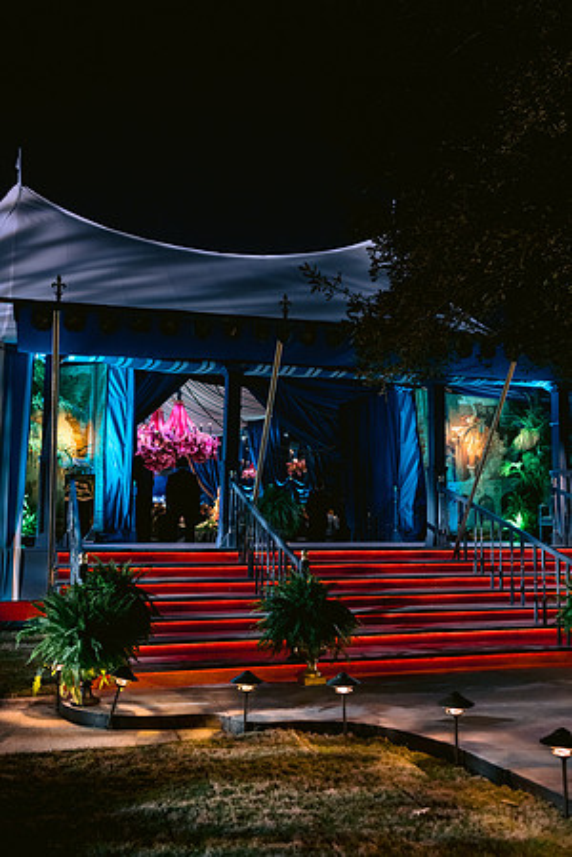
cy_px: 428
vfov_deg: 54.4
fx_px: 834
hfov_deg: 37.9
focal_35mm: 35
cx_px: 286
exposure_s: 1/25
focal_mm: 35
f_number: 2.8
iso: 1600
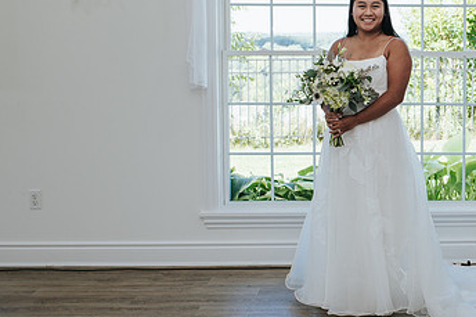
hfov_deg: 27.1
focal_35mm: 72
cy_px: 141
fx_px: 952
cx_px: 427
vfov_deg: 18.9
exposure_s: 1/200
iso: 100
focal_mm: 35
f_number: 3.5
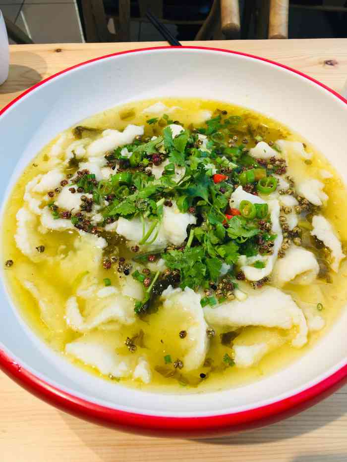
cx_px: 174
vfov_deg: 61.7
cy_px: 231
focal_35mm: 29
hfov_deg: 48.2
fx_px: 388
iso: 25
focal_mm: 4.15
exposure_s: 1/112
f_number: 2.2
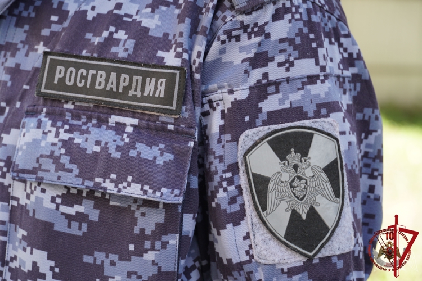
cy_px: 140
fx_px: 1178
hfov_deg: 20.3
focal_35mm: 100
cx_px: 211
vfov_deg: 13.6
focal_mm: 67
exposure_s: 1/125
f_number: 5.6
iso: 320
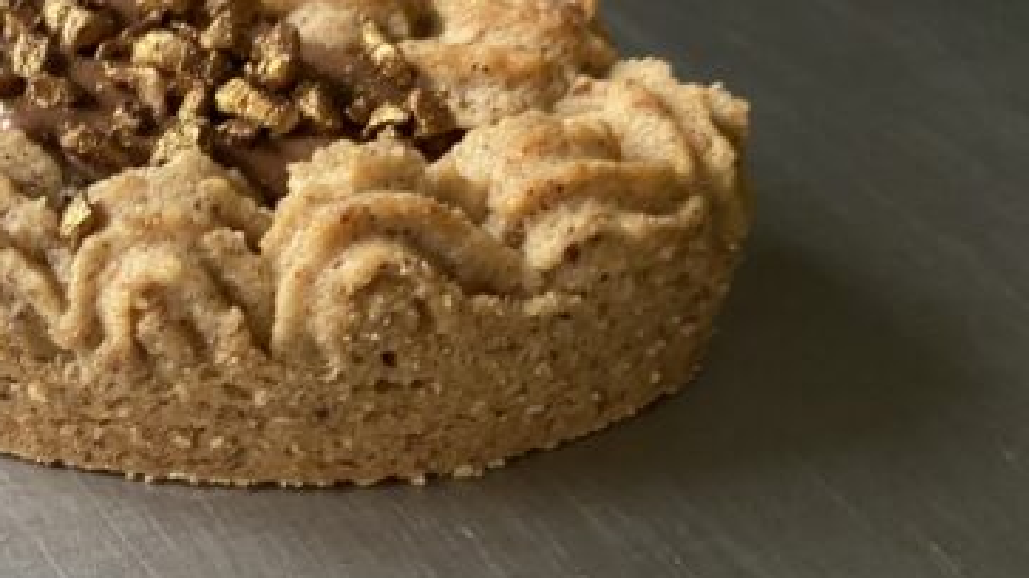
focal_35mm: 52
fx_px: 1419
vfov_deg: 23.0
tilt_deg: -46.2
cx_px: 160
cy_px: 343
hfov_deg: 37.9
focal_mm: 4.25
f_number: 1.8
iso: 500
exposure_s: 1/52
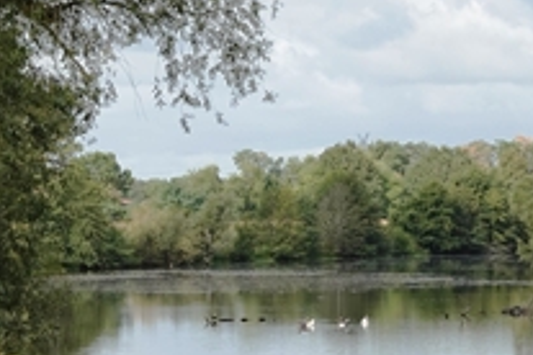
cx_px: 337
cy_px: 315
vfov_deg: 6.3
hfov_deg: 9.5
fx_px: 3198
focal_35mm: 216
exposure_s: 1/160
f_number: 8
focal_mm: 25.61
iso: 100
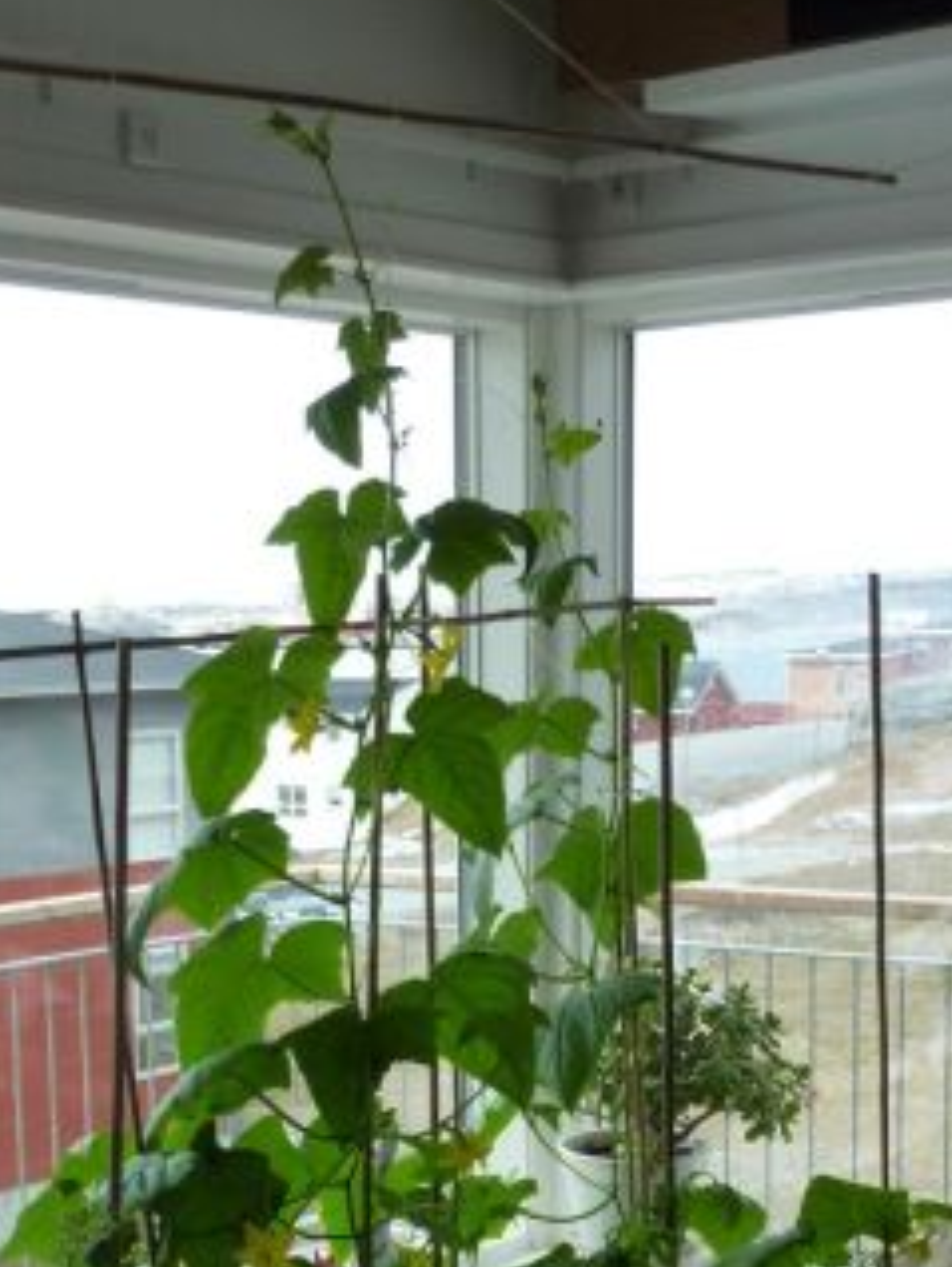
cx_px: 279
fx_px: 2417
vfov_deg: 28.3
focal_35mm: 66
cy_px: 1132
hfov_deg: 22.1
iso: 125
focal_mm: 5.7
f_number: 4
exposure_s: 1/160
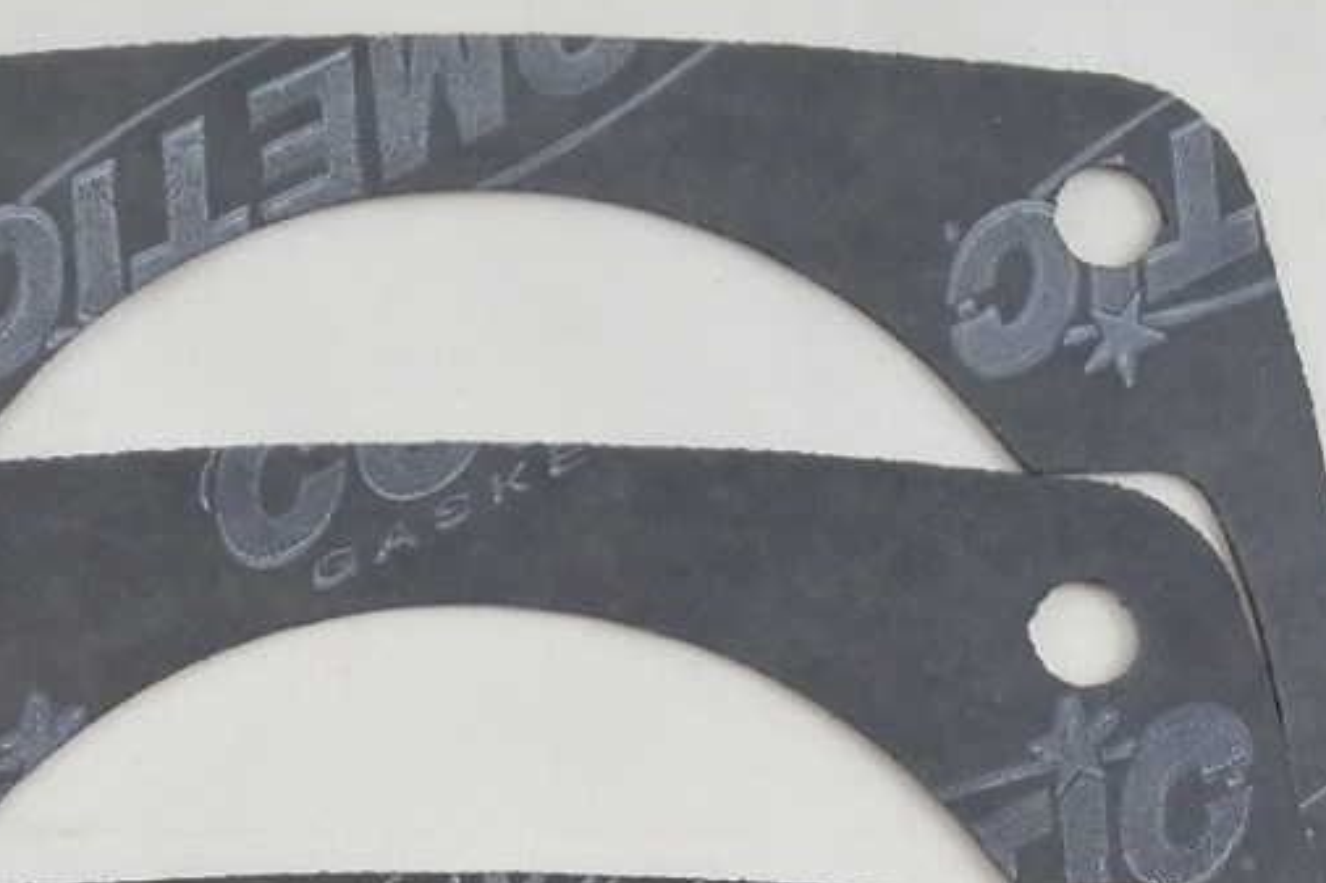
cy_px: 1235
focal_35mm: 107
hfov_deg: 18.3
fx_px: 3940
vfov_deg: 12.3
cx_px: -180
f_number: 4
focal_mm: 13.1
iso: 400
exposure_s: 1/200
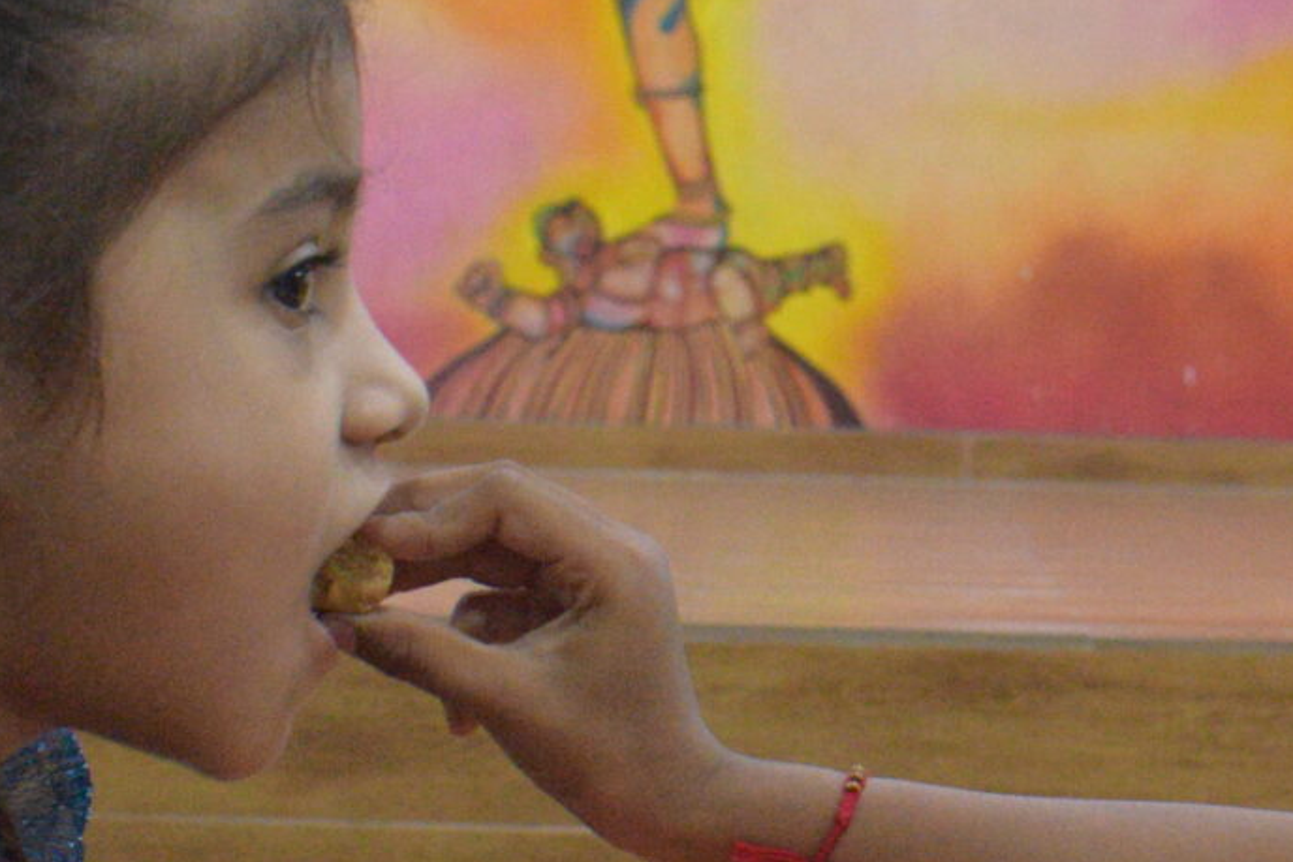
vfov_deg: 10.2
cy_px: 668
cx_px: 955
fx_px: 4814
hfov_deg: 15.2
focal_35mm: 134
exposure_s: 1/60
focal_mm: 24
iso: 3200
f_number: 5.6
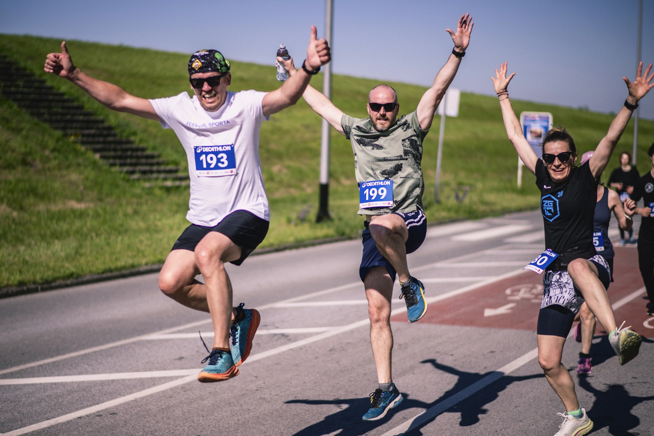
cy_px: 219
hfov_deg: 31.5
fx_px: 1158
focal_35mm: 64
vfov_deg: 21.3
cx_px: 298
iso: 64
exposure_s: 1/8000
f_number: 1.4
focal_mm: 58
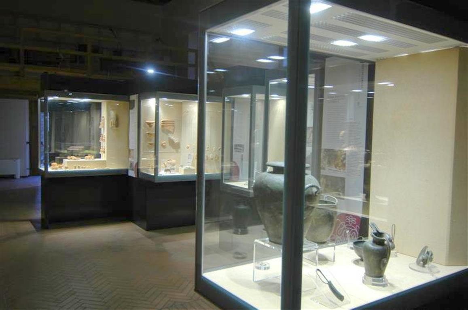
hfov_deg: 62.0
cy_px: 155
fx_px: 389
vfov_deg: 43.5
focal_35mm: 30
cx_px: 234
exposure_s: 1/10
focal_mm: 20
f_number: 4
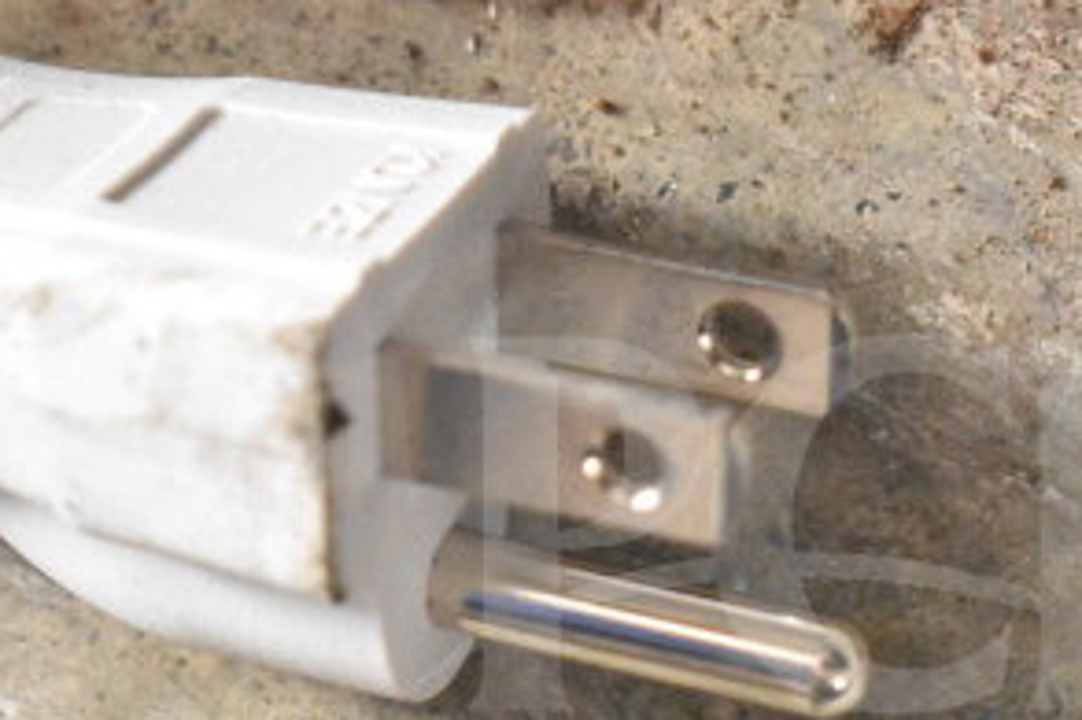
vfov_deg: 7.9
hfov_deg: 11.9
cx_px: 798
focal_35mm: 172
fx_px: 5168
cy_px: 630
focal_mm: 55
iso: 14400
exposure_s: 1/100
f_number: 5.6
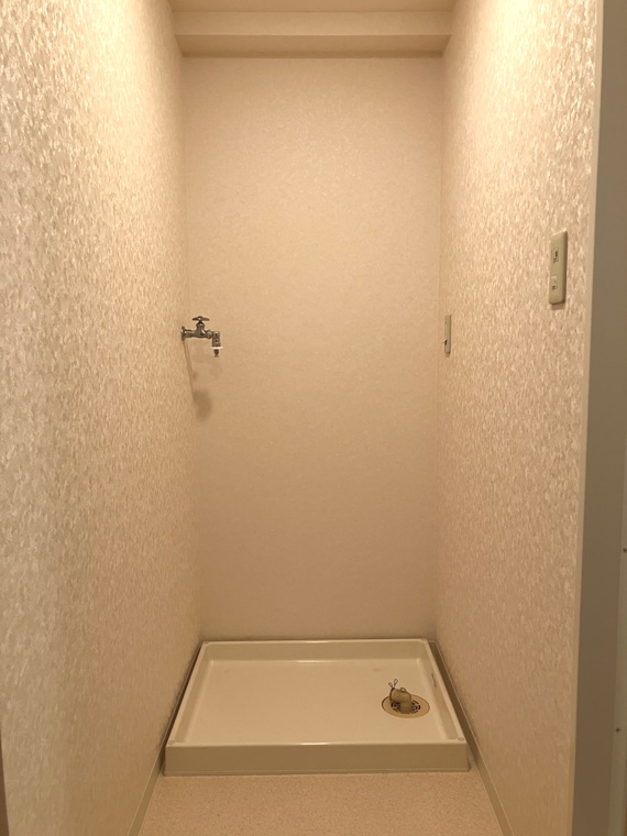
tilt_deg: -6.0
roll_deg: +0.2
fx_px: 676
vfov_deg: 63.4
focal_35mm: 28
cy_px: 418
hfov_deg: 49.7
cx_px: 314
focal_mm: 3.99
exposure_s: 1/50
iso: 100
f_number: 1.8
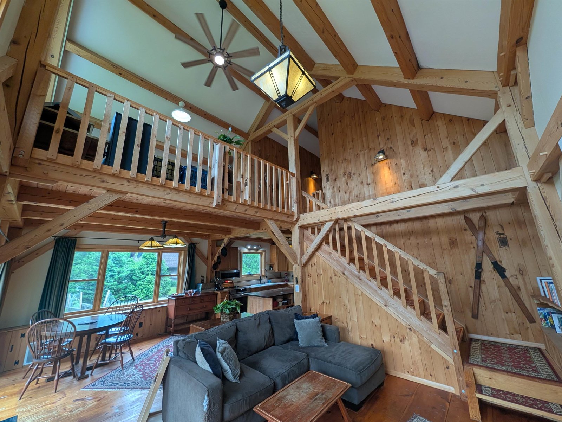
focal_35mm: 12
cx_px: 281
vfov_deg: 94.5
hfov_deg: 110.5
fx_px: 195
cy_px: 211
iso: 59
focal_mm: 2.02
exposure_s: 1/121
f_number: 1.7
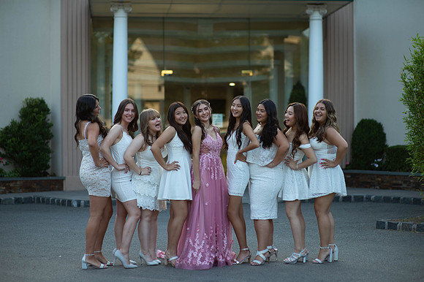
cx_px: 212
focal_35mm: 85
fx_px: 1001
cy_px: 141
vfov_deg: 16.1
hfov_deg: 23.9
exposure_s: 1/1000
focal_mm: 85
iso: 250
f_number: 2
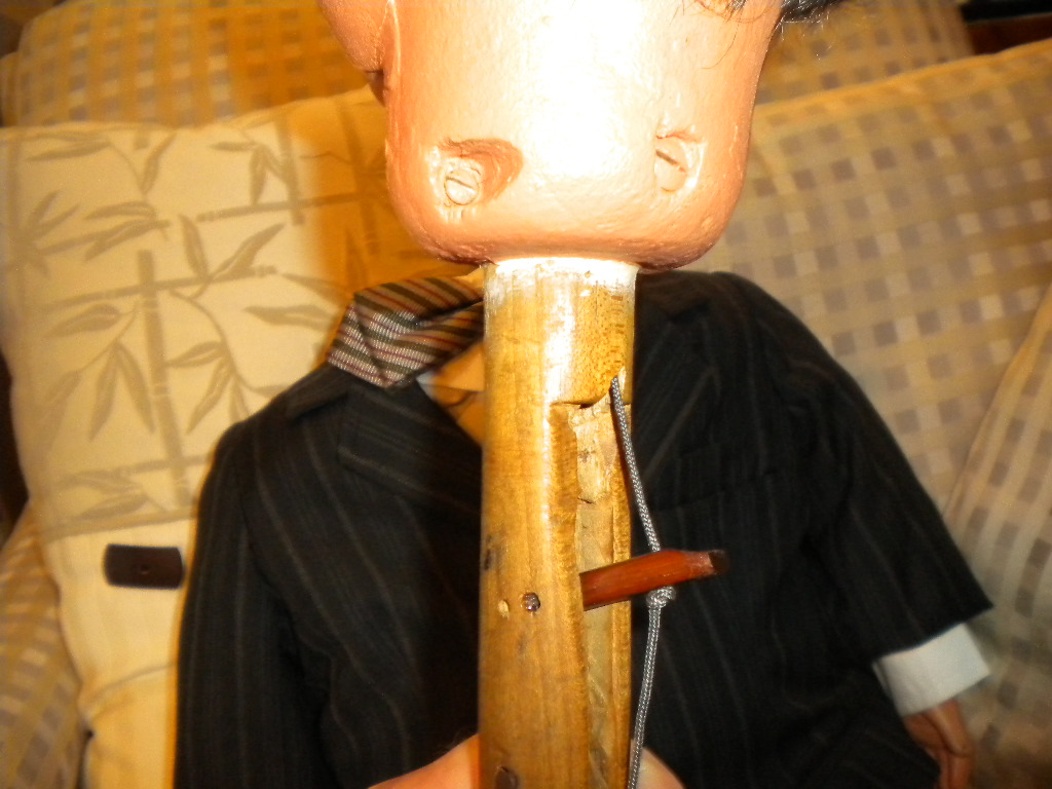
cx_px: 526
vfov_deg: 40.7
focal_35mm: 35
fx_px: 1064
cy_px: 394
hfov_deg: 52.6
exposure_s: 1/30
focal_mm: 6.3
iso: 400
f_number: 3.1
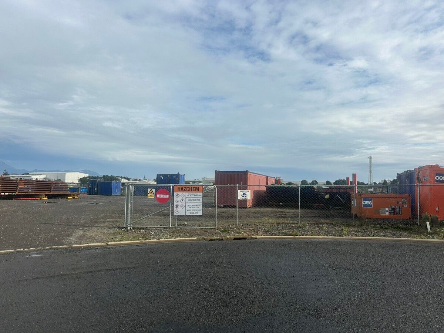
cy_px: 166
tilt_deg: +3.4
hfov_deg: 71.6
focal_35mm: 24
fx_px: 308
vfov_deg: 56.8
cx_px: 222
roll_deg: -0.8
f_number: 1.78
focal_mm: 6.86
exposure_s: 1/7576
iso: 80
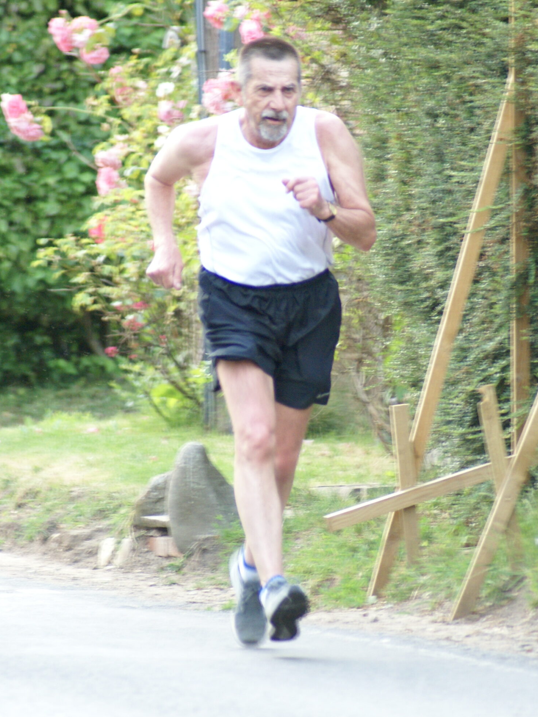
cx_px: 309
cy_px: 341
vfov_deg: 3.5
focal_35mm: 562
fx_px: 11646
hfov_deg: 2.6
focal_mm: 300
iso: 800
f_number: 5.6
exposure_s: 1/40
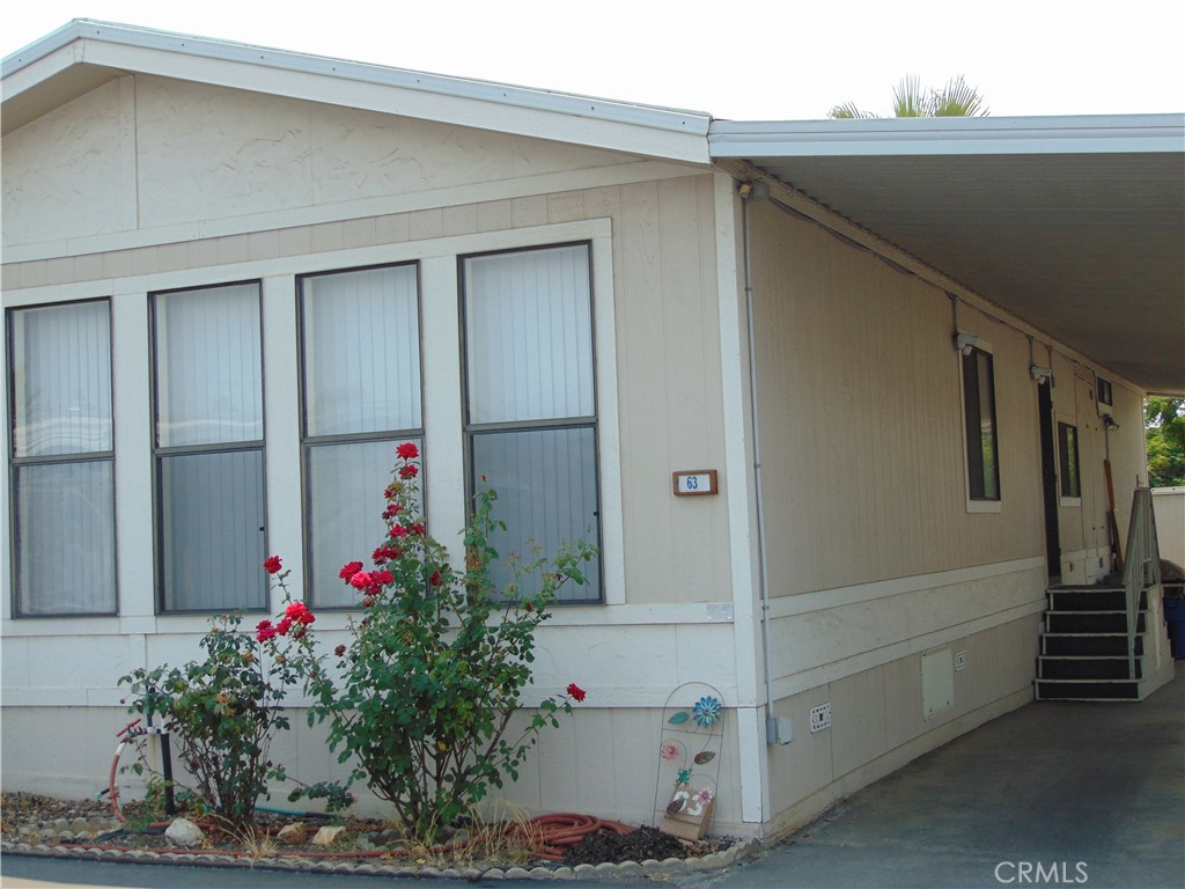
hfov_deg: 38.2
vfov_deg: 29.1
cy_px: 444
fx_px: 1712
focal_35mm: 50
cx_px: 592
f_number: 3.5
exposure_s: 1/640
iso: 80
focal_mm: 9
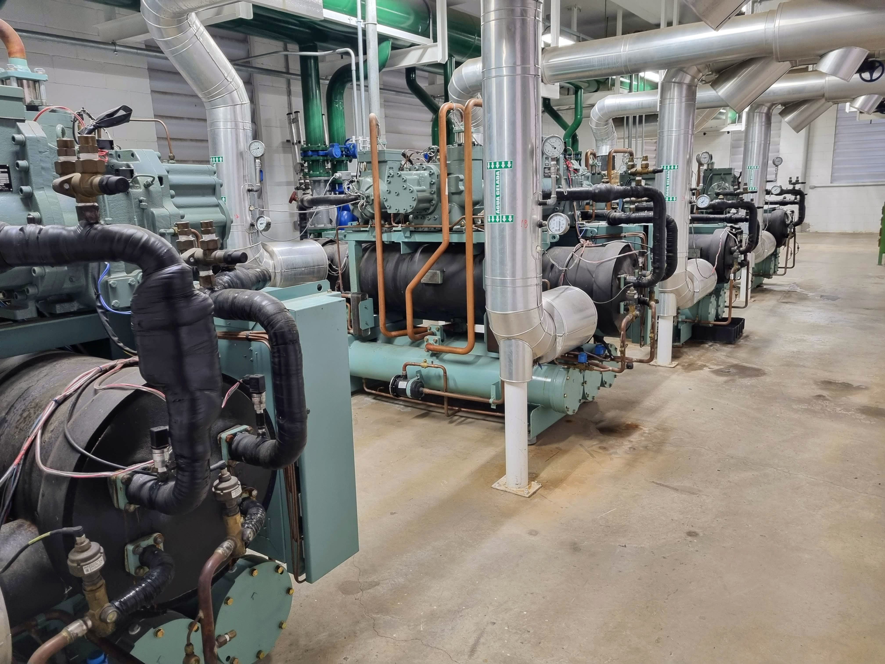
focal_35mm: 26
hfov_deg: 67.3
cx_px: 442
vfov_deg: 53.1
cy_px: 332
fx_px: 665
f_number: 1.8
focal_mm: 5.4
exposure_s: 1/60
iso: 160
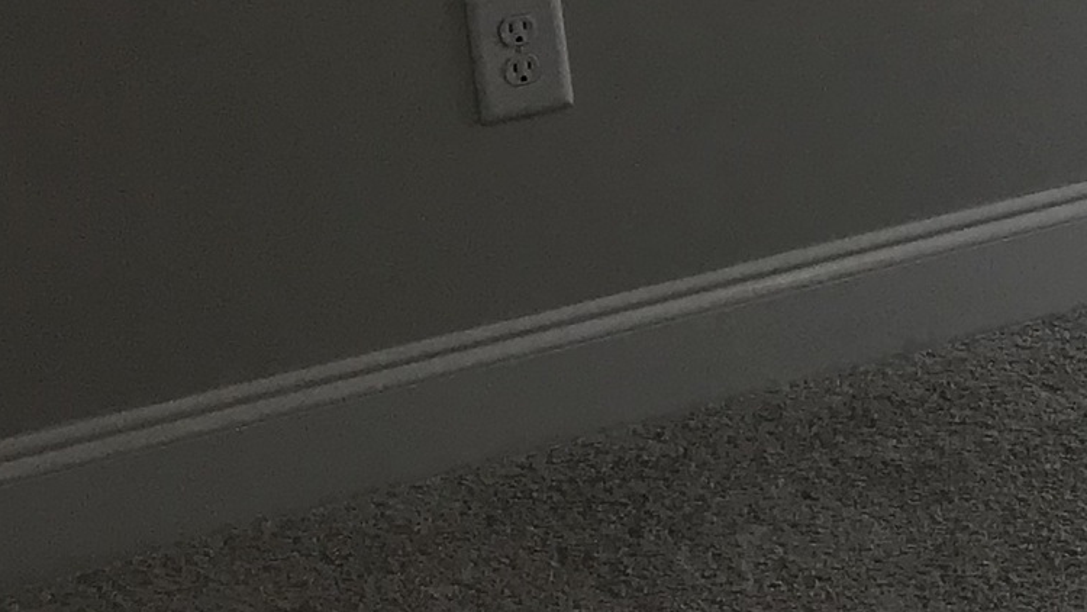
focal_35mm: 125
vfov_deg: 9.5
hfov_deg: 14.5
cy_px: -174
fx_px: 3603
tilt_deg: -13.1
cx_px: 2119
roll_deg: +1.6
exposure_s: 1/60
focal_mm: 3.99
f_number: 1.8
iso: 25
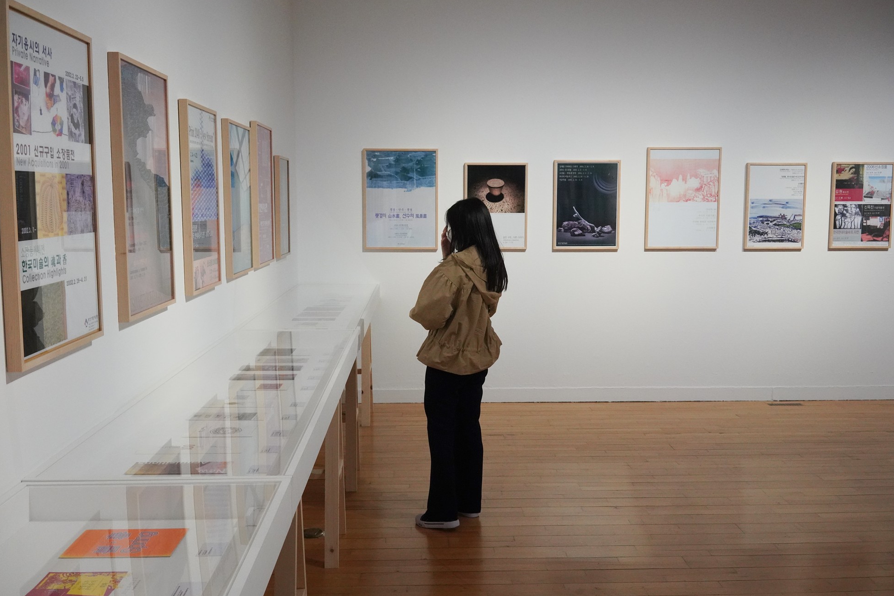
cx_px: 458
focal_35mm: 36
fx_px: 894
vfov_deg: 36.9
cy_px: 301
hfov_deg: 53.1
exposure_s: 1/100
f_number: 10
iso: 6400
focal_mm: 35
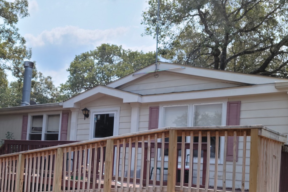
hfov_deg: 43.4
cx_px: 113
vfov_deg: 29.4
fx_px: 360
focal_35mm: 45
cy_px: 143
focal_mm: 5.9
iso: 25
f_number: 2
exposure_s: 1/746
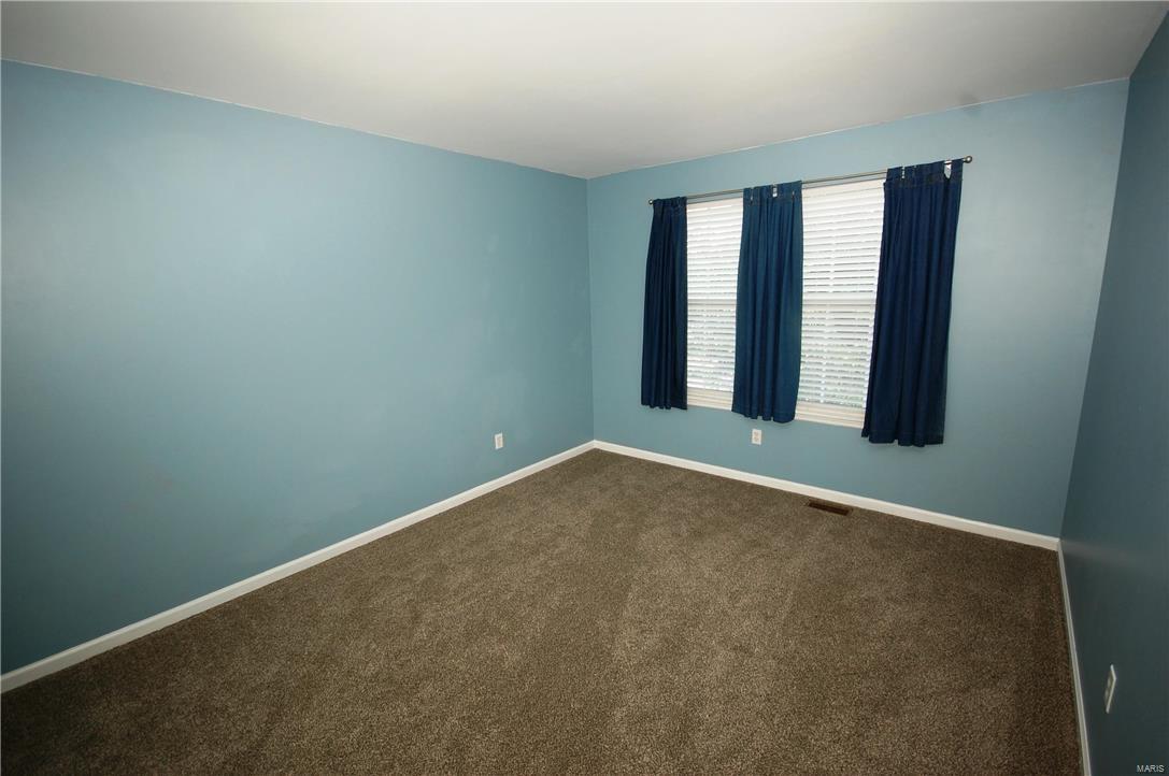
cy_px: 388
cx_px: 584
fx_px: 486
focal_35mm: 15
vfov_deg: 77.2
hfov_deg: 100.5
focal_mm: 10
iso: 200
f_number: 4
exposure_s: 1/60
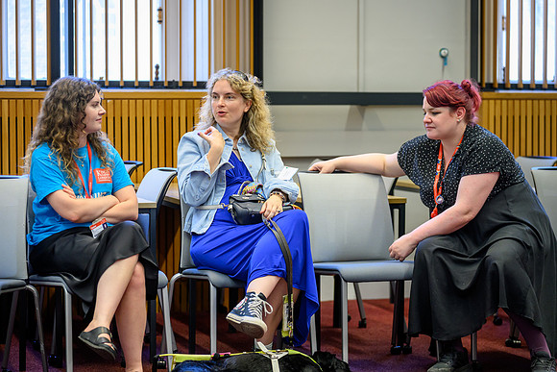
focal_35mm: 94
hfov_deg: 21.7
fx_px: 1455
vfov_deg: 14.6
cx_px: 278
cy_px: 186
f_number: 2.7
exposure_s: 1/200
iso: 1800
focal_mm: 94
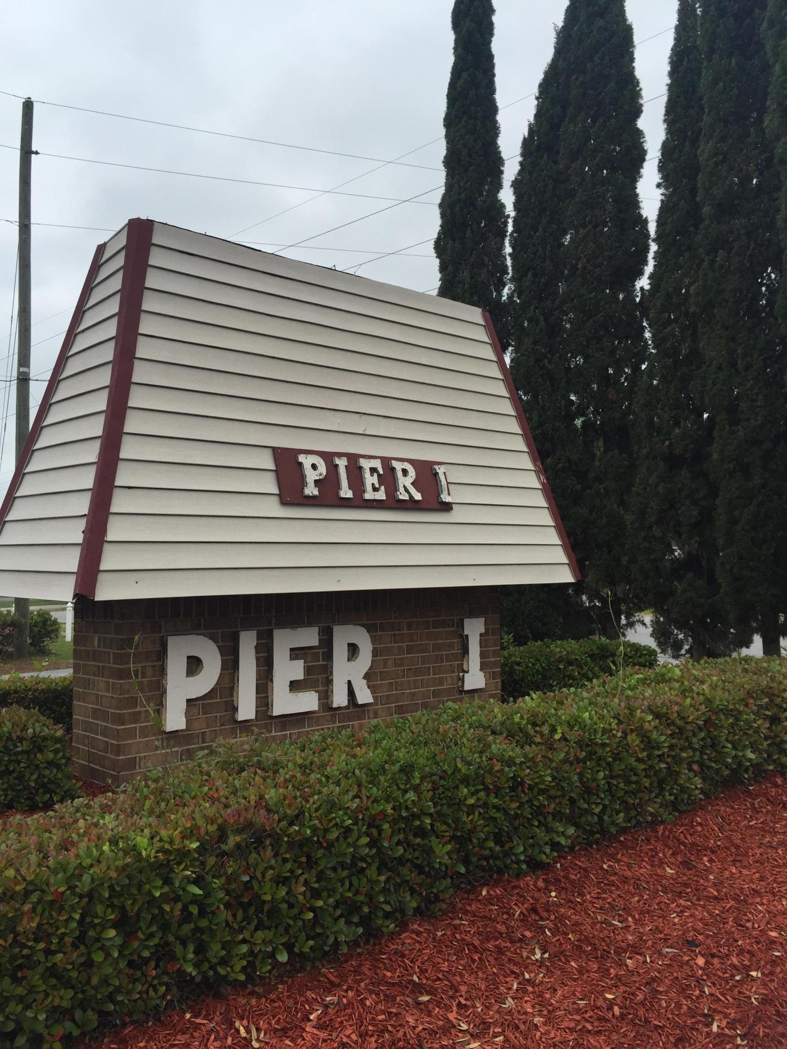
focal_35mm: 29
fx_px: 879
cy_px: 524
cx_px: 394
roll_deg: +1.1
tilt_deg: +3.5
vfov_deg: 61.7
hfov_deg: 48.2
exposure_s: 1/1980
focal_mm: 4.15
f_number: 2.2
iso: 32
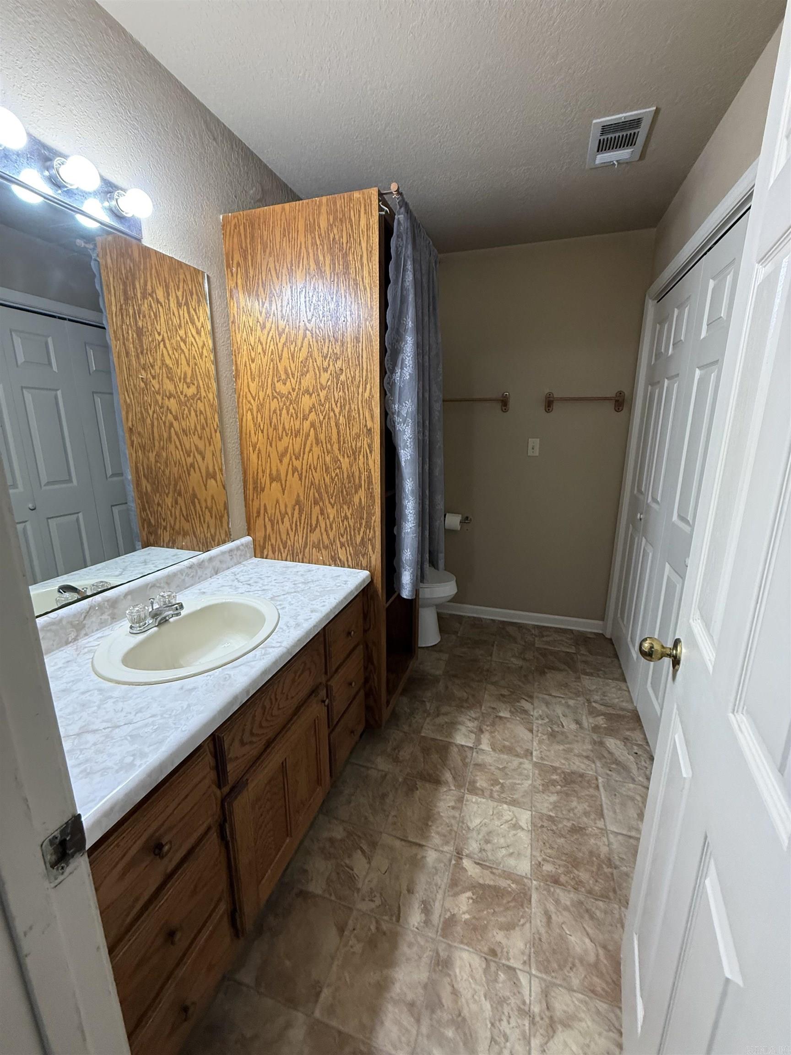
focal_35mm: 14
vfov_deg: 102.1
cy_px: 528
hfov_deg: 85.7
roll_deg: -0.7
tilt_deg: -12.6
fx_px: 427
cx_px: 396
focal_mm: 2.22
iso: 250
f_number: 2.2
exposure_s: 1/60
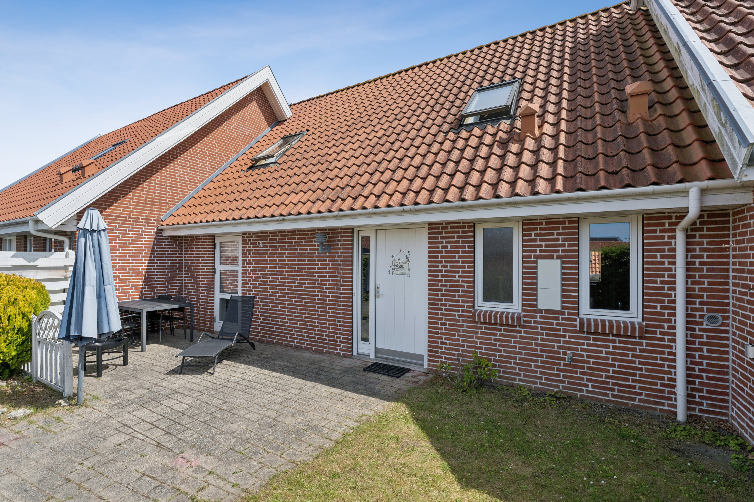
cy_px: 251
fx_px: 335
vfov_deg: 73.7
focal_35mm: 16
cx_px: 377
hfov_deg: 96.7
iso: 200
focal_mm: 16
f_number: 6.3
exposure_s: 1/1600
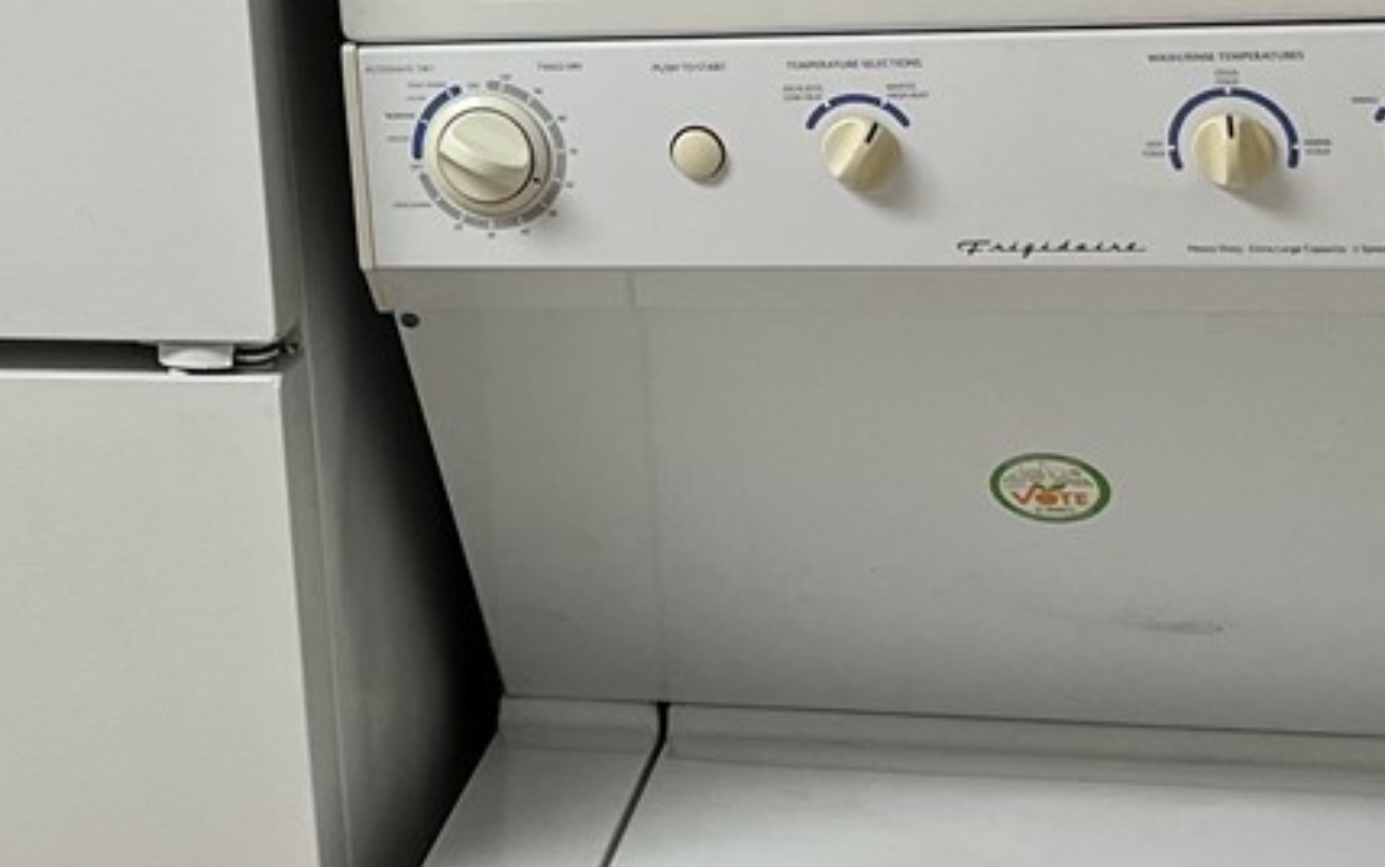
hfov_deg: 18.5
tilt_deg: -0.6
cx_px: -527
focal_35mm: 103
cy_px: -543
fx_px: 3890
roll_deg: +5.3
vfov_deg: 12.0
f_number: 1.6
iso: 100
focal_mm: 5.1
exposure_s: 1/120
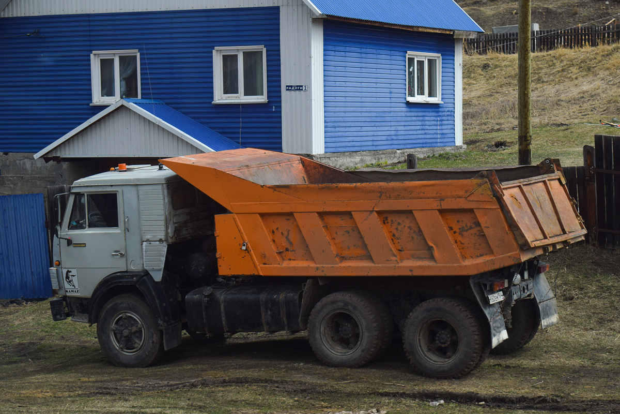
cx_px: 310
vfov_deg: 18.9
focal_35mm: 72
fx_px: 1240
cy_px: 207
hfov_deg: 28.1
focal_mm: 48
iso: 200
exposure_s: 1/800
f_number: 6.3
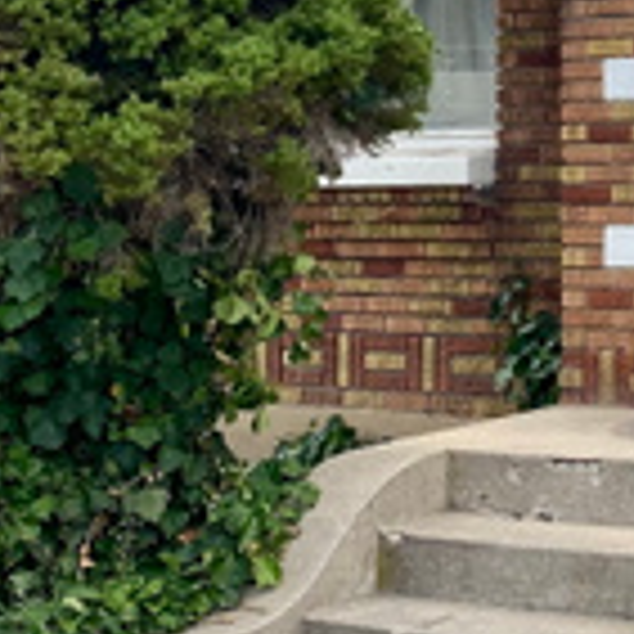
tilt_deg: +3.1
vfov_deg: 16.5
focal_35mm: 104
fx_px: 2155
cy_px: 49
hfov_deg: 15.3
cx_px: 994
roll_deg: +0.2
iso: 32
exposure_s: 1/508
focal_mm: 4.25
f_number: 1.8
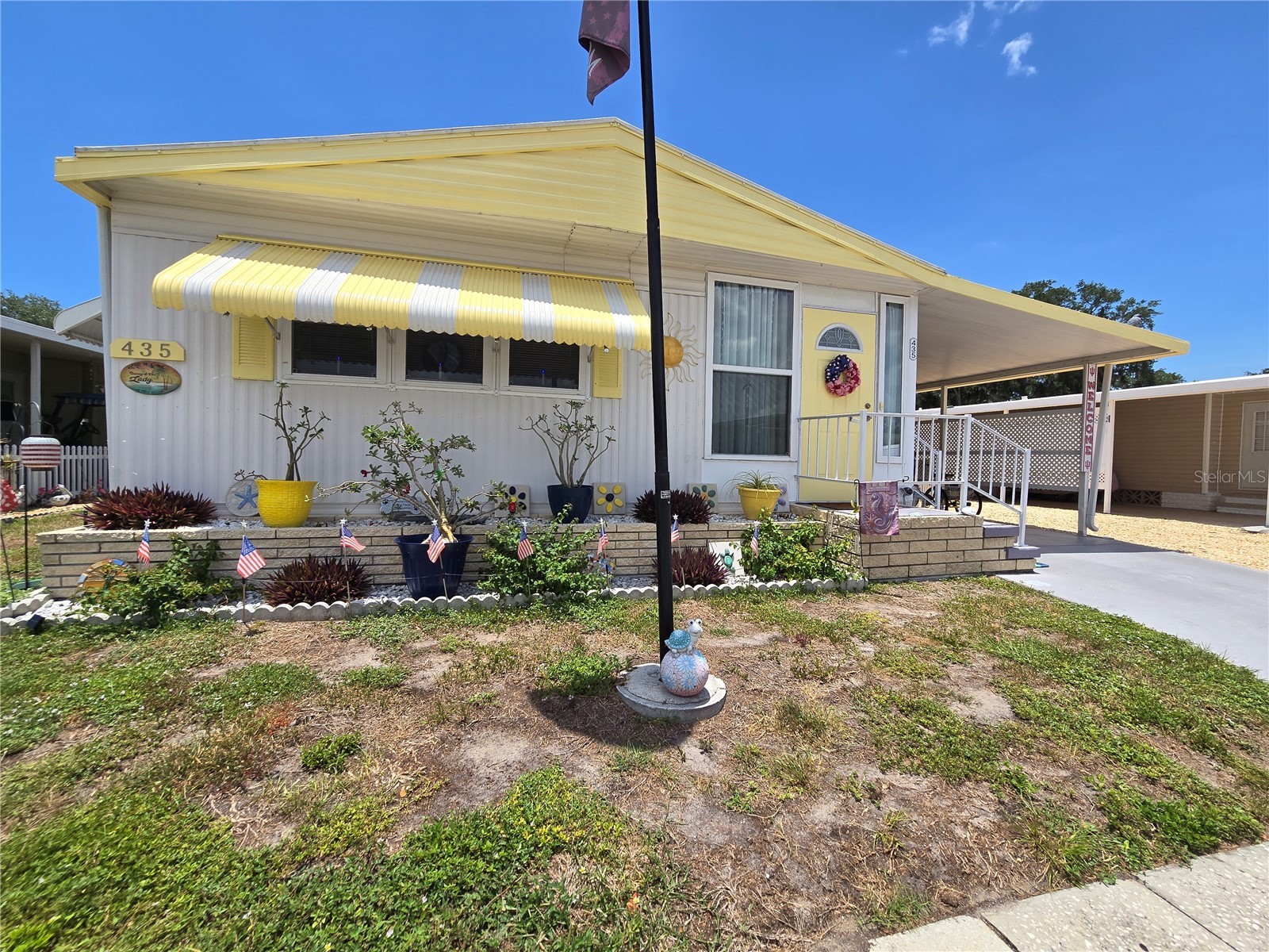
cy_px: 476
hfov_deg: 106.2
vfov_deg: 89.9
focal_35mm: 13
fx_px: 477
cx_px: 634
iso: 50
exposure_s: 1/2497
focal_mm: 2.2
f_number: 2.2
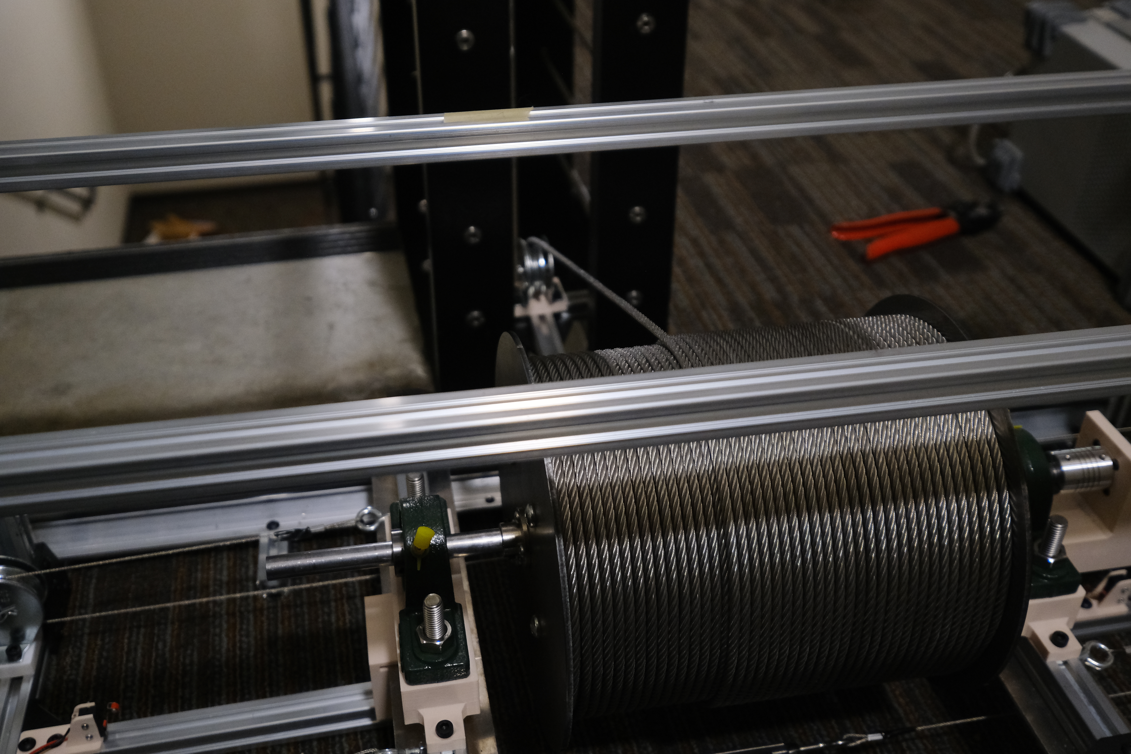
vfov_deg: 36.9
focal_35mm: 36
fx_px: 1131
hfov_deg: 53.1
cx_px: 566
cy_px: 377
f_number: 4
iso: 2500
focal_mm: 24
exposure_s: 1/100
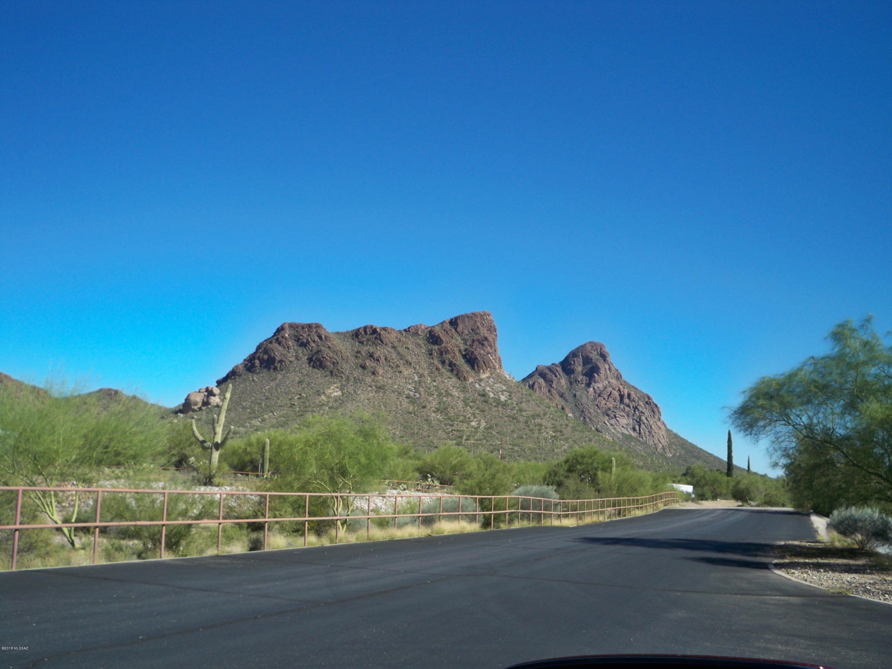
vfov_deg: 40.7
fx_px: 902
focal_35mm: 35
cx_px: 446
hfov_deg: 52.6
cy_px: 334
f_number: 4.7
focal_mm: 6.3
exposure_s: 1/400
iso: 80
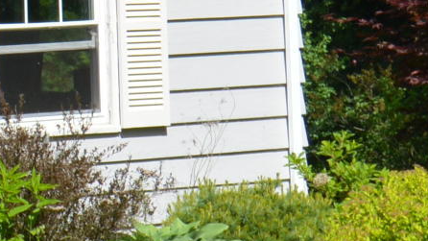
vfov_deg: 3.8
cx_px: -456
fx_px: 3598
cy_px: -296
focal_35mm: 317
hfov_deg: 6.6
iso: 100
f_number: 8
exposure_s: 1/250
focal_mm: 30
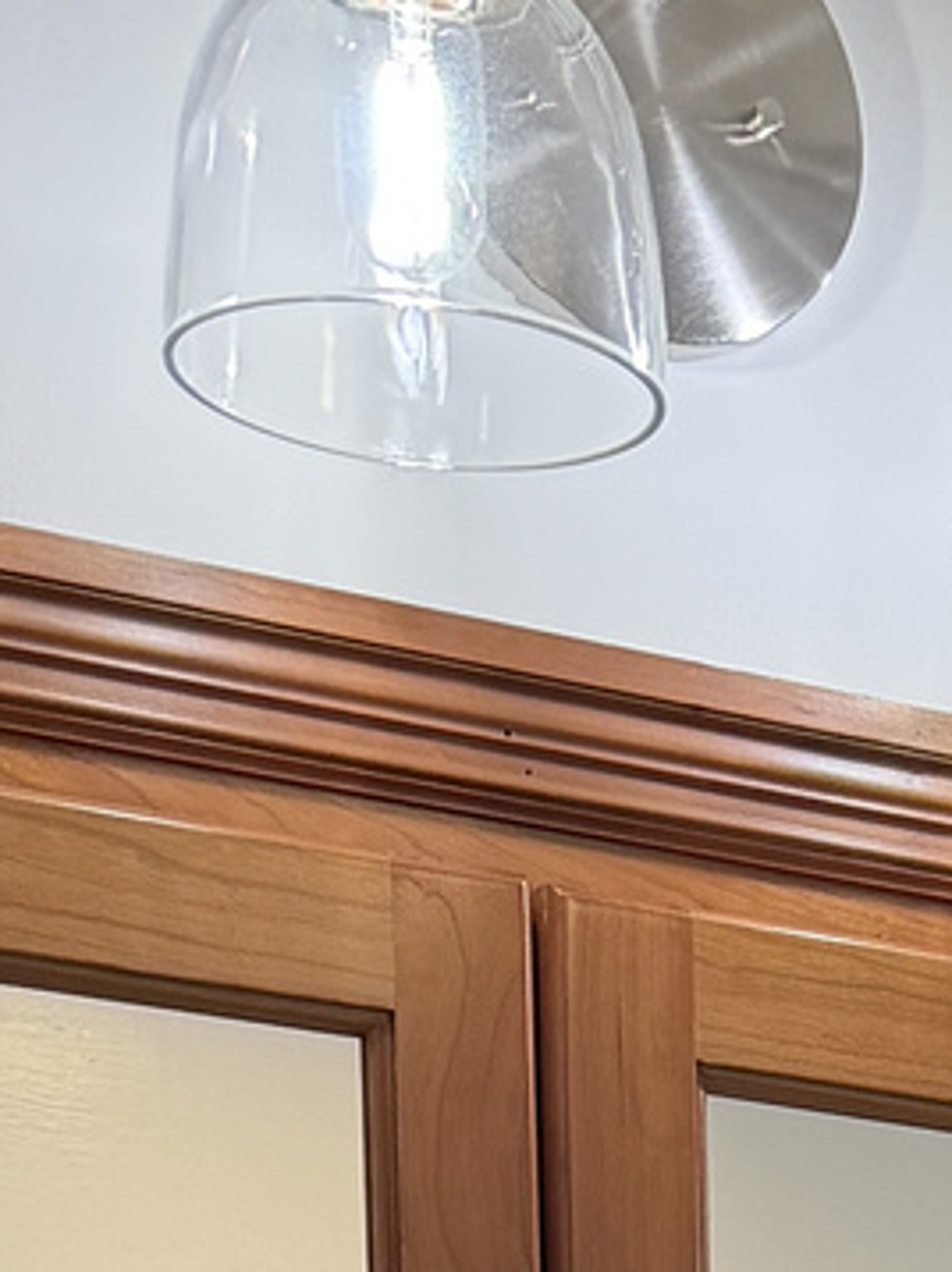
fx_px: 5323
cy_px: 3191
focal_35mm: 145
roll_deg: -0.7
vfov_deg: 11.1
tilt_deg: -8.0
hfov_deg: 9.7
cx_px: 1776
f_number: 1.78
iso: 200
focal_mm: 6.76
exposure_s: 1/120
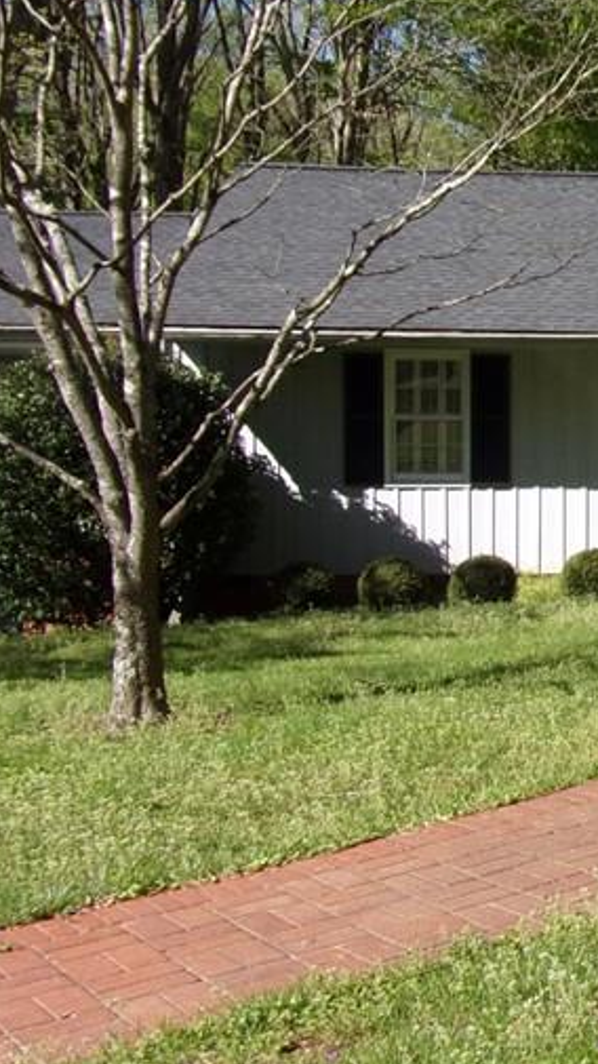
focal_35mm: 53
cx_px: 924
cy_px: 409
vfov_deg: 39.0
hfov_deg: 19.4
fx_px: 1494
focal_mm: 4.3
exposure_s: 1/750
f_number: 3.3
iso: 80
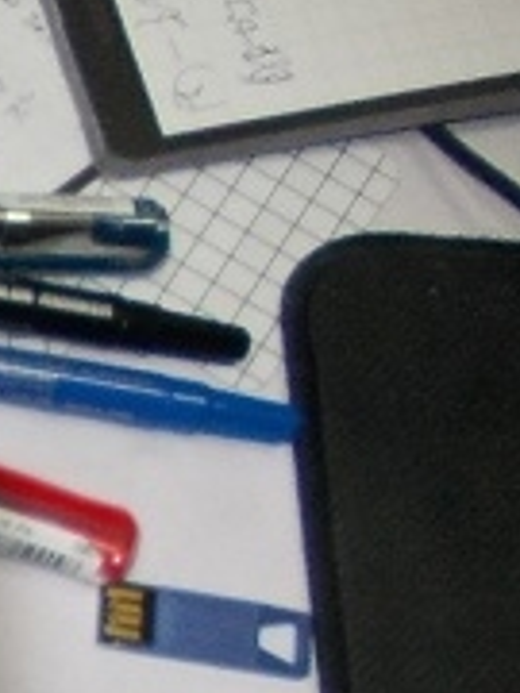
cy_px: 847
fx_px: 2023
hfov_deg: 11.9
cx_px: -720
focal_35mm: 101
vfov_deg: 18.4
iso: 200
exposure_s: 1/25
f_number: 2.7
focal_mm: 4
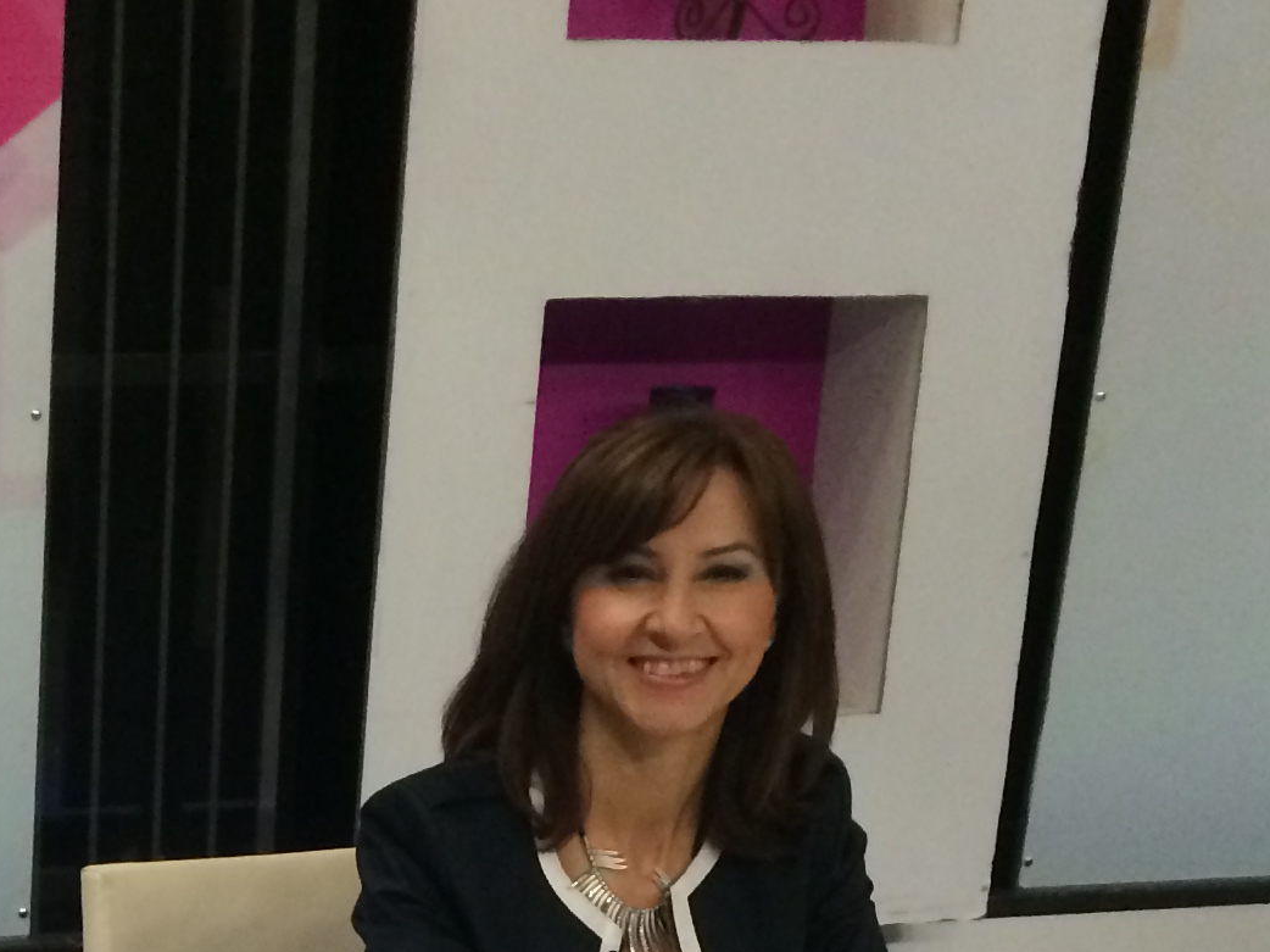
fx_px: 3448
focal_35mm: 94
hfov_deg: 19.6
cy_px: 1433
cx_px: -250
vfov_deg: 14.6
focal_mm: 4.12
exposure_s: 1/17
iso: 320
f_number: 2.2
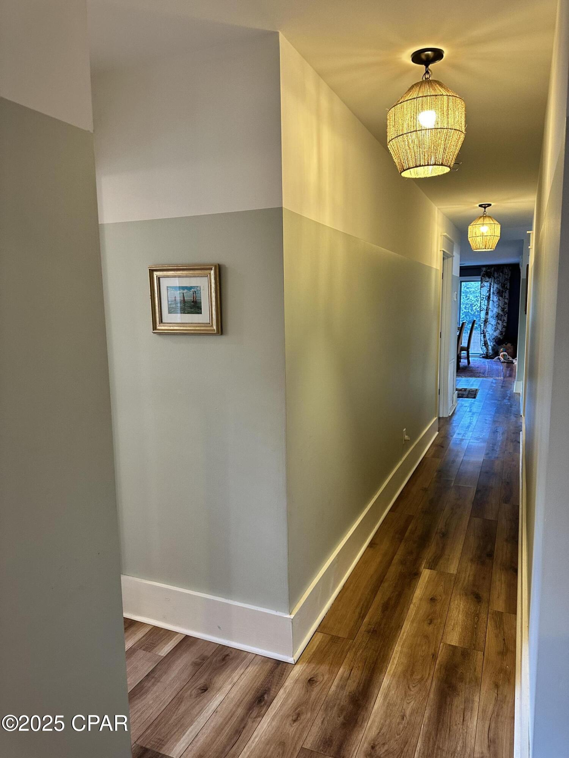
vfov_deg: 71.6
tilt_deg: -6.0
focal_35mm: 24
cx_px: 284
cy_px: 379
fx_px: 526
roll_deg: -0.3
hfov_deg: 56.8
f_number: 1.78
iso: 250
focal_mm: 6.86
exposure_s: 1/60
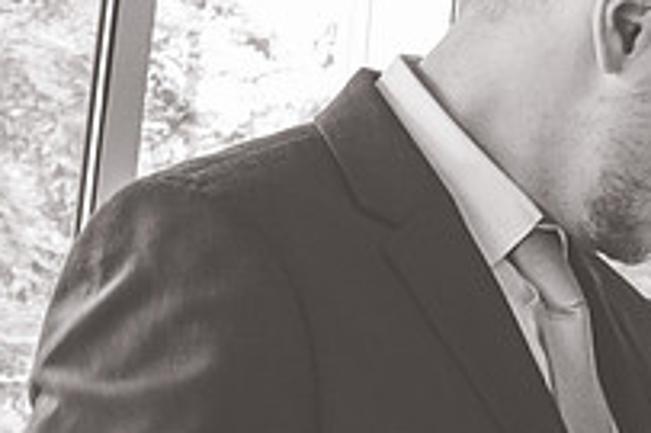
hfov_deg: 16.0
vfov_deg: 11.4
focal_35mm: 120
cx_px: 885
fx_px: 2168
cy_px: 274
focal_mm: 28
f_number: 10
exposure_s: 1/13
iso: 1250
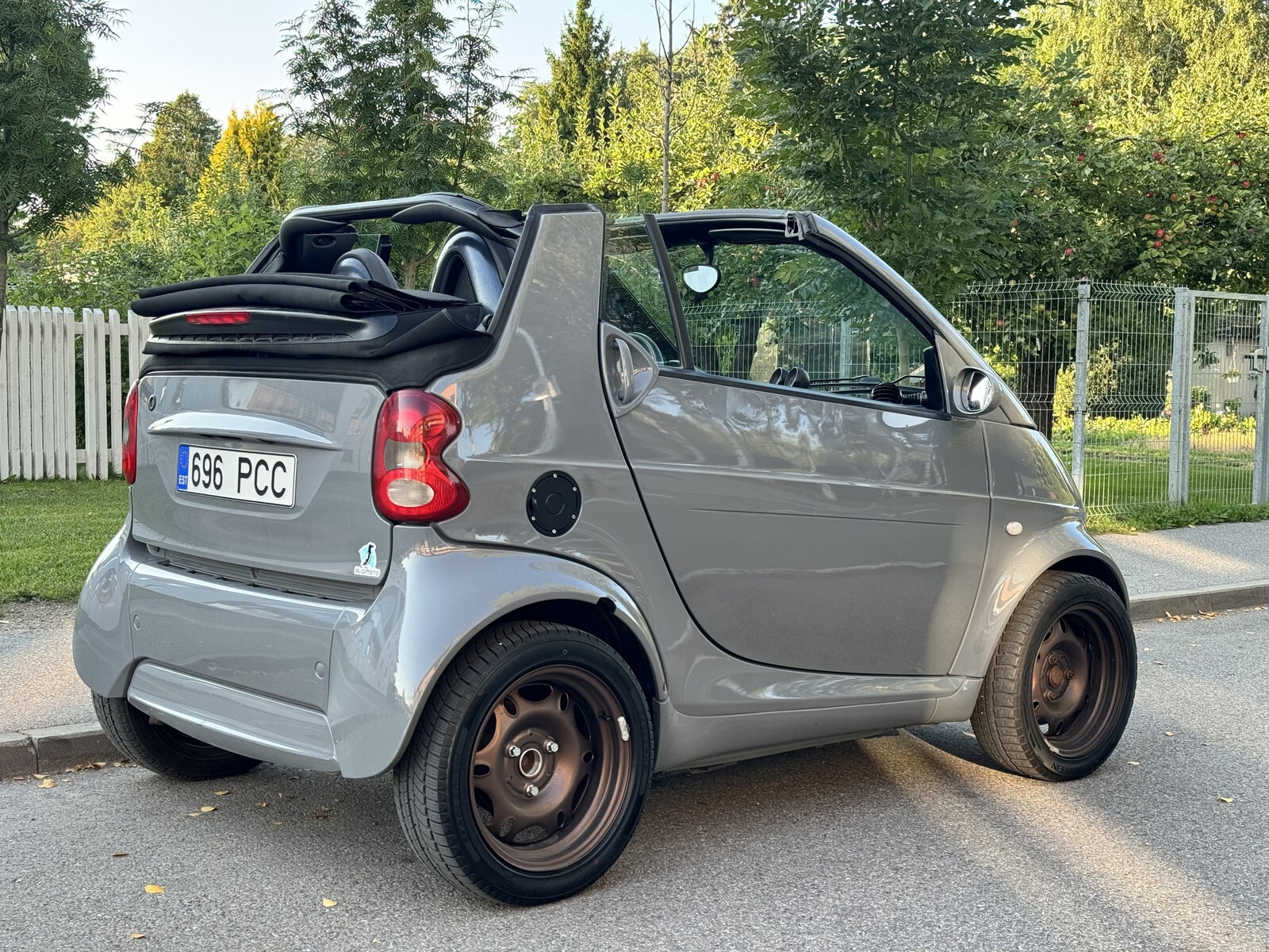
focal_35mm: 48
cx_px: 634
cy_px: 476
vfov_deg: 30.3
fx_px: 1760
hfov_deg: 39.7
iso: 64
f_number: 1.78
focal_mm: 6.76
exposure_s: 1/228
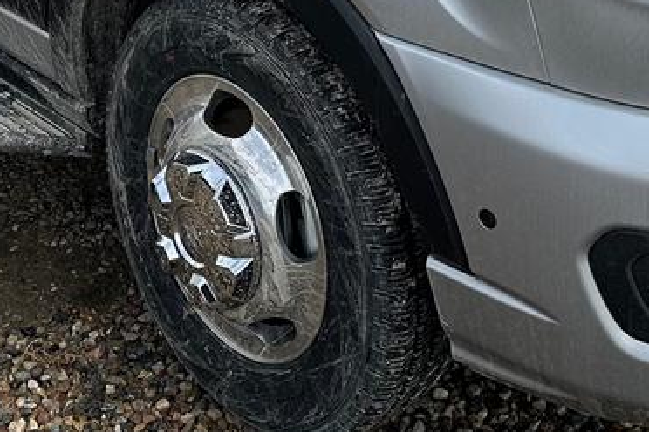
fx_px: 1550
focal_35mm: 86
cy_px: -327
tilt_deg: -9.7
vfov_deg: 14.2
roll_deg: +1.0
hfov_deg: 23.6
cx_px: 316
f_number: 1.78
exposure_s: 1/5263
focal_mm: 6.86
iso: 80
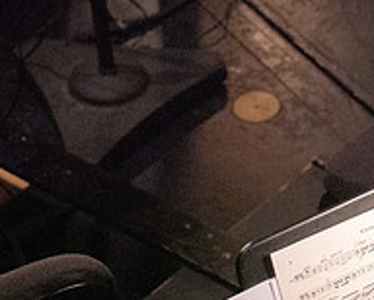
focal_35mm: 198
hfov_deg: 9.6
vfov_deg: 7.8
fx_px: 2194
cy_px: 264
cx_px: 430
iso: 12800
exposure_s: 1/320
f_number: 7.1
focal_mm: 70
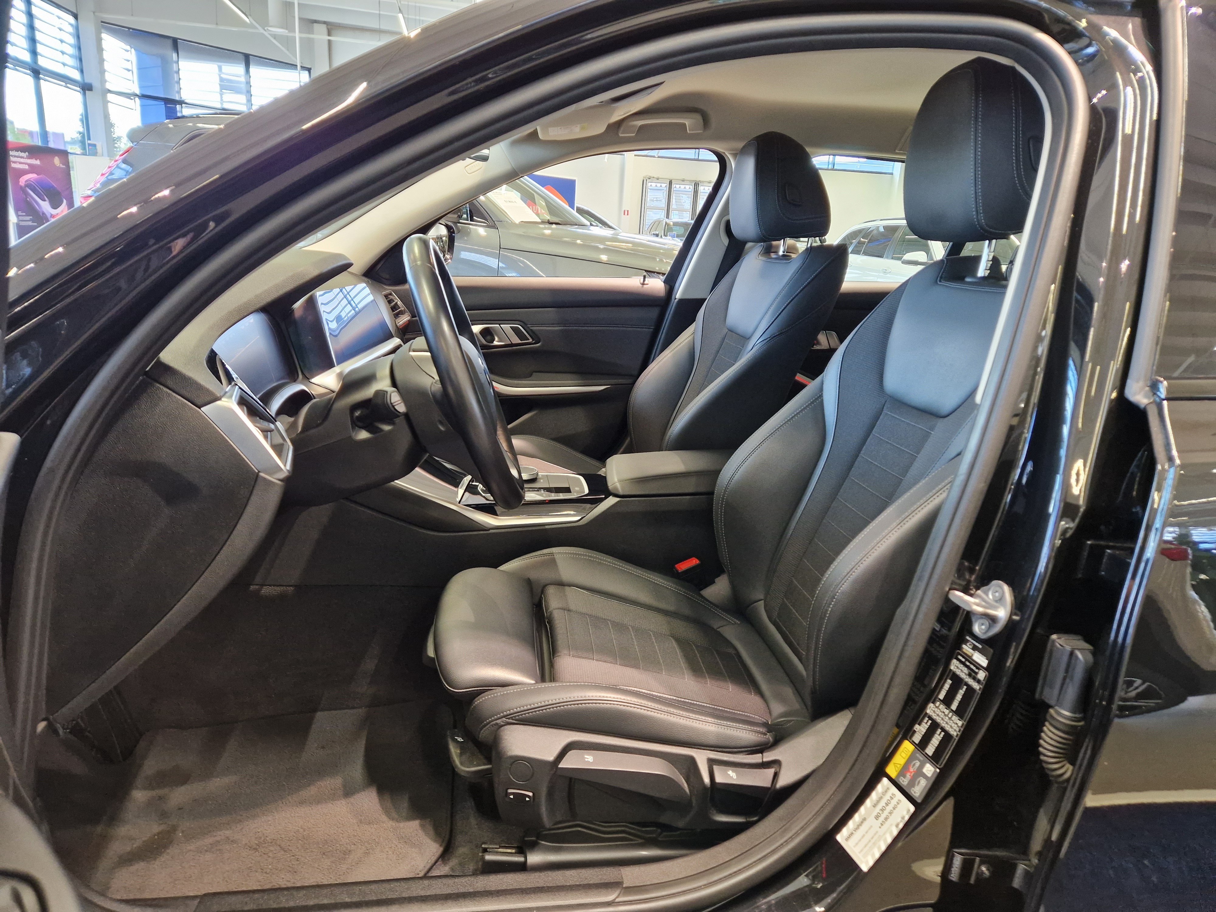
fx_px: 808
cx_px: 608
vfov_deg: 58.9
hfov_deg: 73.9
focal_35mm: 23
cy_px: 456
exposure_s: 1/100
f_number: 1.8
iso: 320
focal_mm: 5.4
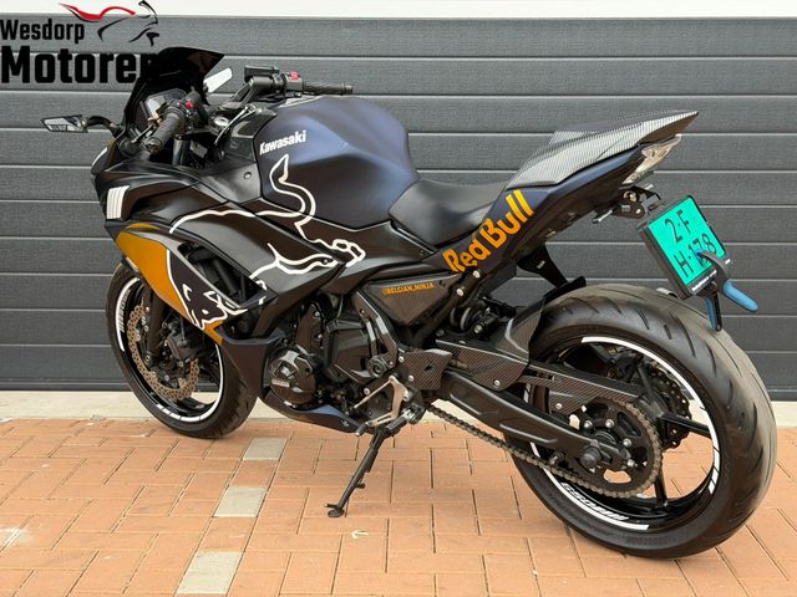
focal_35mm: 48
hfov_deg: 39.7
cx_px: 398
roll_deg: -0.2
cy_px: 298
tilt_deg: -7.8
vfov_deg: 30.3
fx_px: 1105
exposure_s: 1/754
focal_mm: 6.76
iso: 80
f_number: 1.78
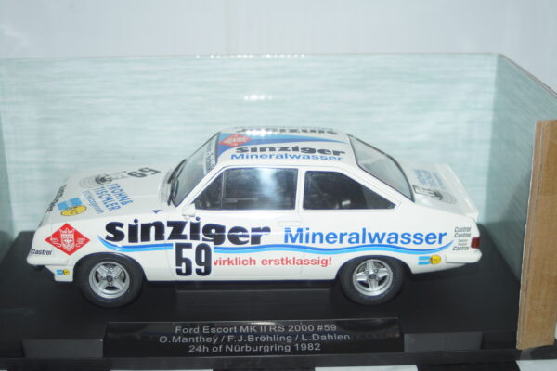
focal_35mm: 52
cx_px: 278
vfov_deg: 25.8
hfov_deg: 37.9
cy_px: 186
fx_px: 812
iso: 250
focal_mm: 35
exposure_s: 1/125
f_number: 4
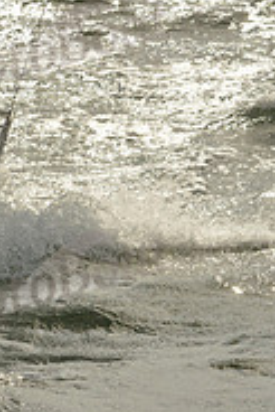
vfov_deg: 8.2
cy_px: 194
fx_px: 2882
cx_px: -199
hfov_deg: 5.4
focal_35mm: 252
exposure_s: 1/2000
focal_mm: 80
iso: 400
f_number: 11
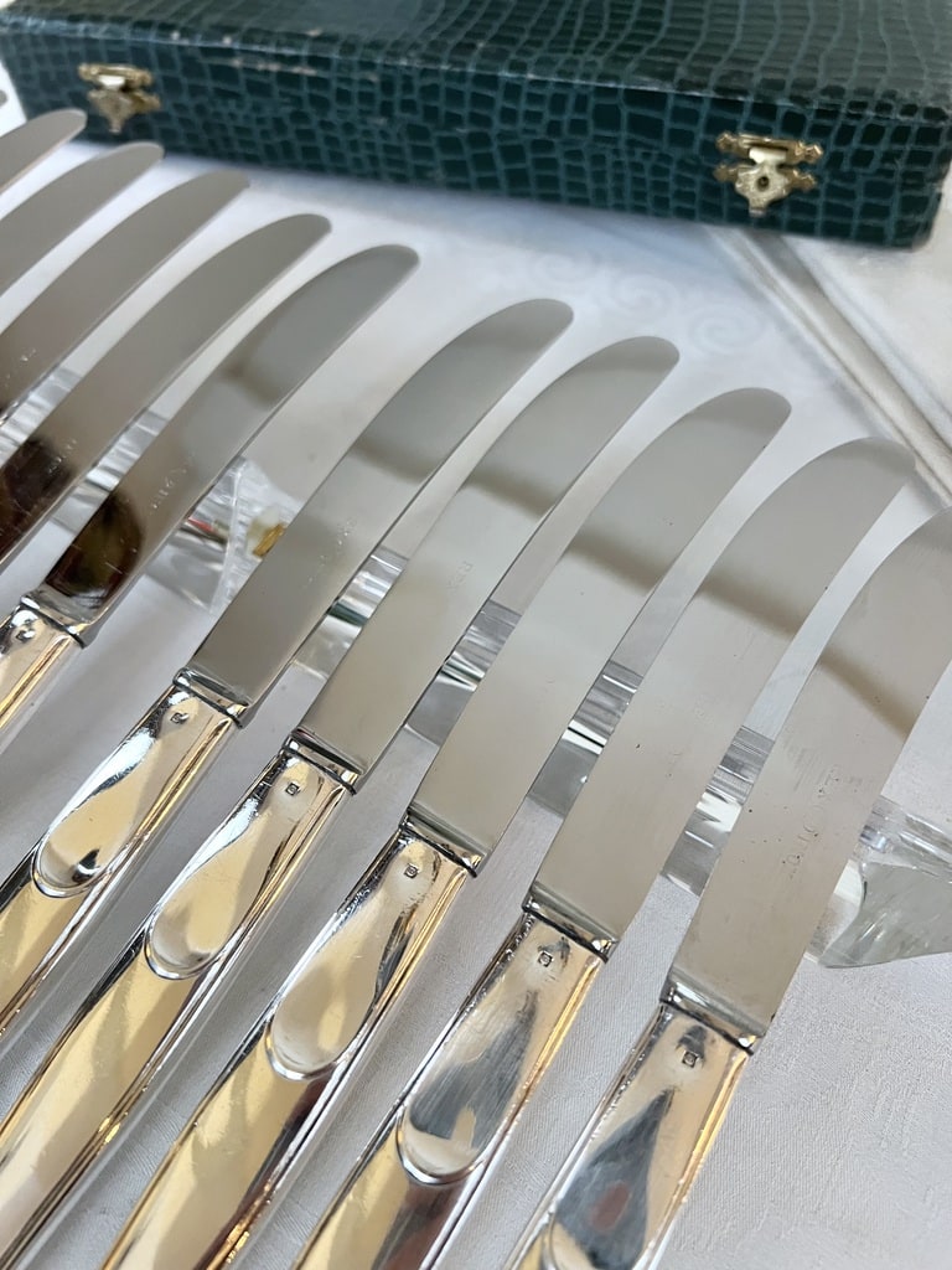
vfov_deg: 67.3
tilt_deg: -56.0
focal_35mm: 26
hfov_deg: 53.1
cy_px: 635
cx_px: 476
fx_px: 953
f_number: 1.5
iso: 320
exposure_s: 1/50
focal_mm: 5.7
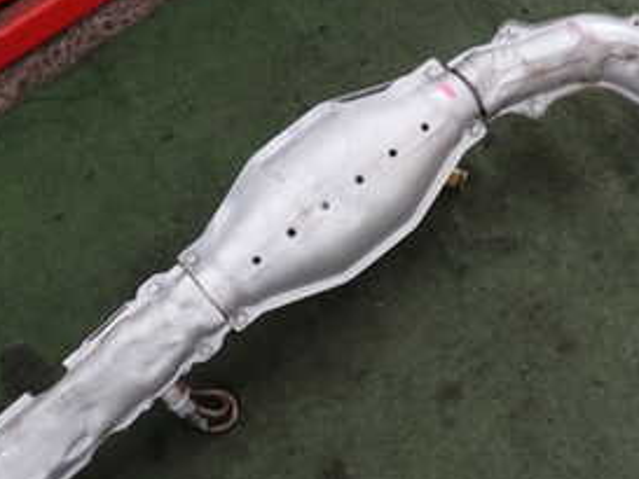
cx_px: 389
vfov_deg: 26.6
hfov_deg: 34.8
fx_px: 1016
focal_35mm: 55
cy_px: 252
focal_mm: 4.5
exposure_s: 1/40
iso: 200
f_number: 2
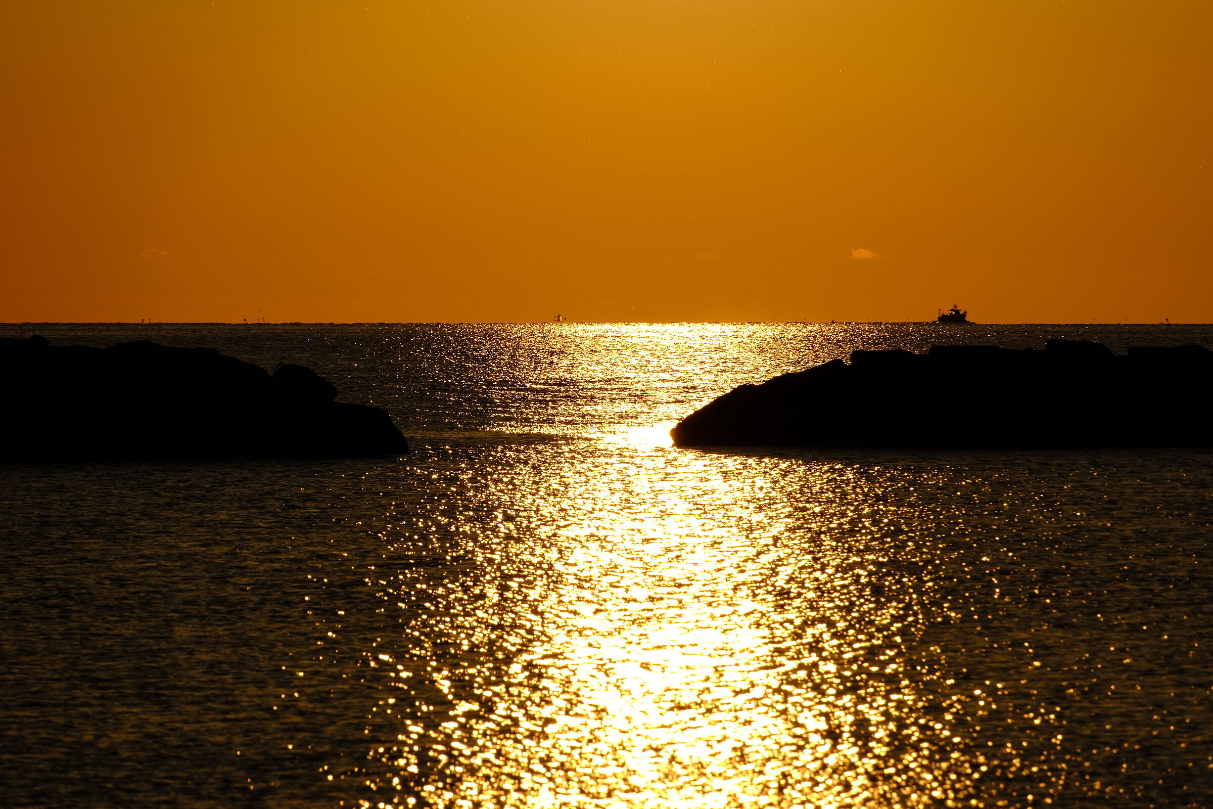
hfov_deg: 5.9
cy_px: 404
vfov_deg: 3.9
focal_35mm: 350
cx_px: 606
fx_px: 11792
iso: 125
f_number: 10
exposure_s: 1/1250
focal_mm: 233.4
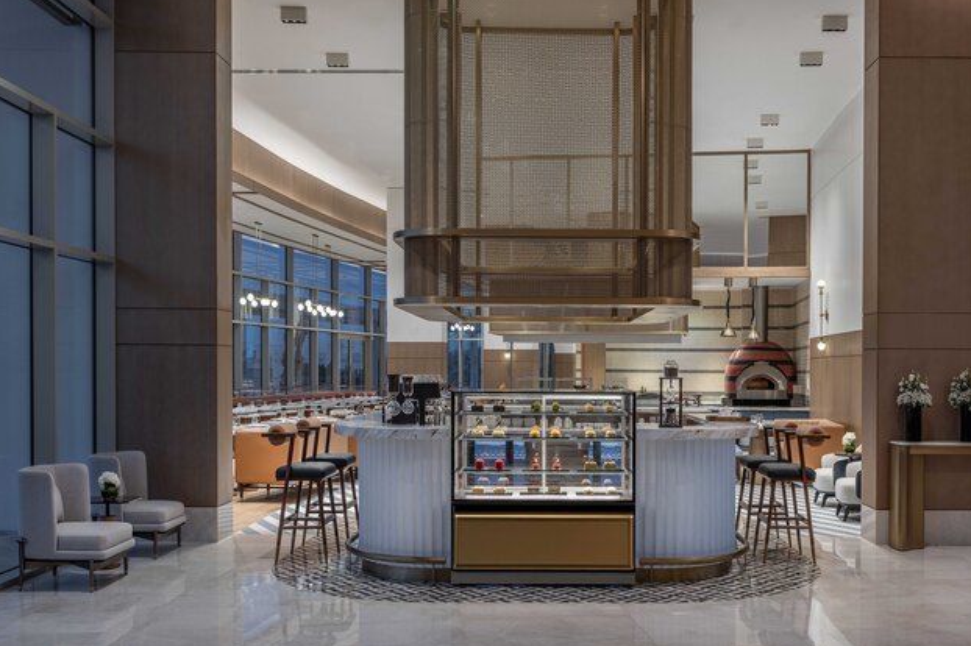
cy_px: 325
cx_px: 493
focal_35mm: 36
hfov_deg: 53.2
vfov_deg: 36.8
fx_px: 970
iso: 100
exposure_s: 1/2
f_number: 8
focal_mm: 35
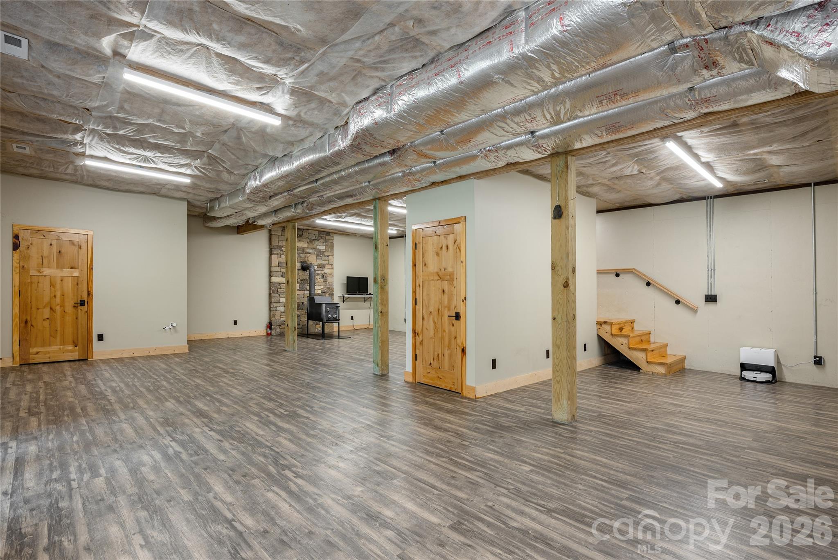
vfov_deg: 73.8
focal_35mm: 16
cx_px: 419
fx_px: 373
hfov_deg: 96.7
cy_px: 280
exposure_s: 1/25
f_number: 7.1
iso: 320
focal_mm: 16
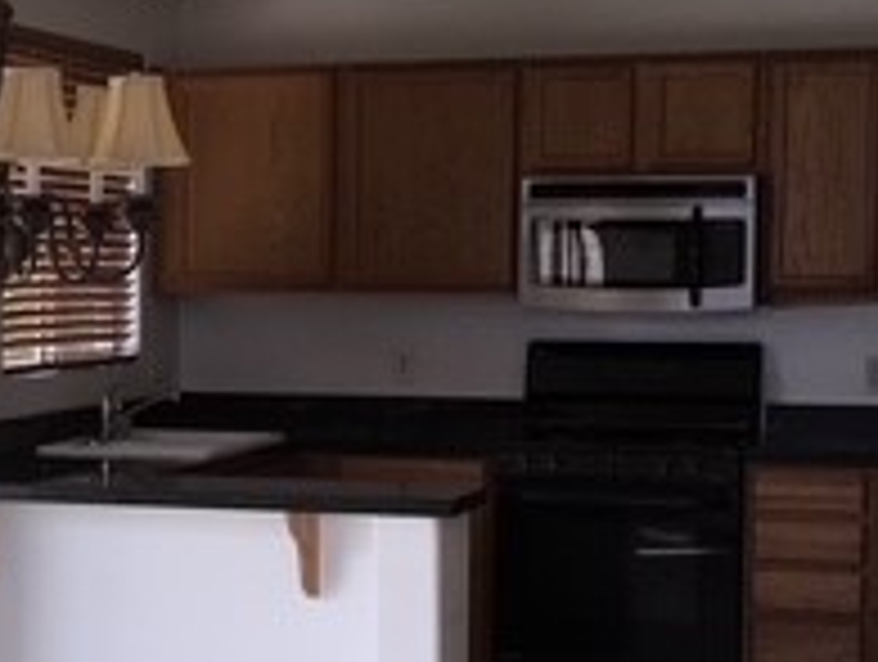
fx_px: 2414
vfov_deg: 15.6
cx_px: 162
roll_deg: -0.3
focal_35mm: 95
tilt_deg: -4.5
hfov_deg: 20.4
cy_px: 482
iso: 50
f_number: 2.2
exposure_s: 1/120
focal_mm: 4.15
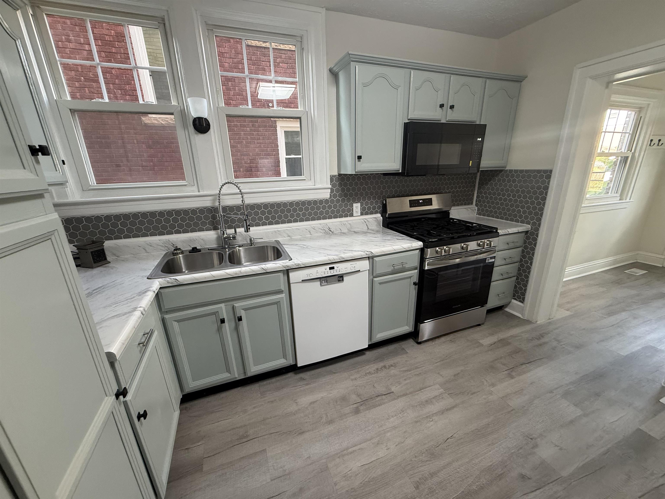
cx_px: 332
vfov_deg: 85.7
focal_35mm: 14
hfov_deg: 102.1
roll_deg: +2.3
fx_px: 269
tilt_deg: -15.5
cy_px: 250
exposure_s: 1/60
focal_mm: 2.22
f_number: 2.2
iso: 200
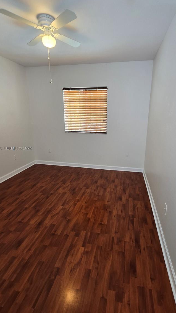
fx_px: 124
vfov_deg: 102.9
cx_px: 105
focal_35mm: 15
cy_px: 149
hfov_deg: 69.8
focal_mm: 2.2
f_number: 2.2
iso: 125
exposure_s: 1/60
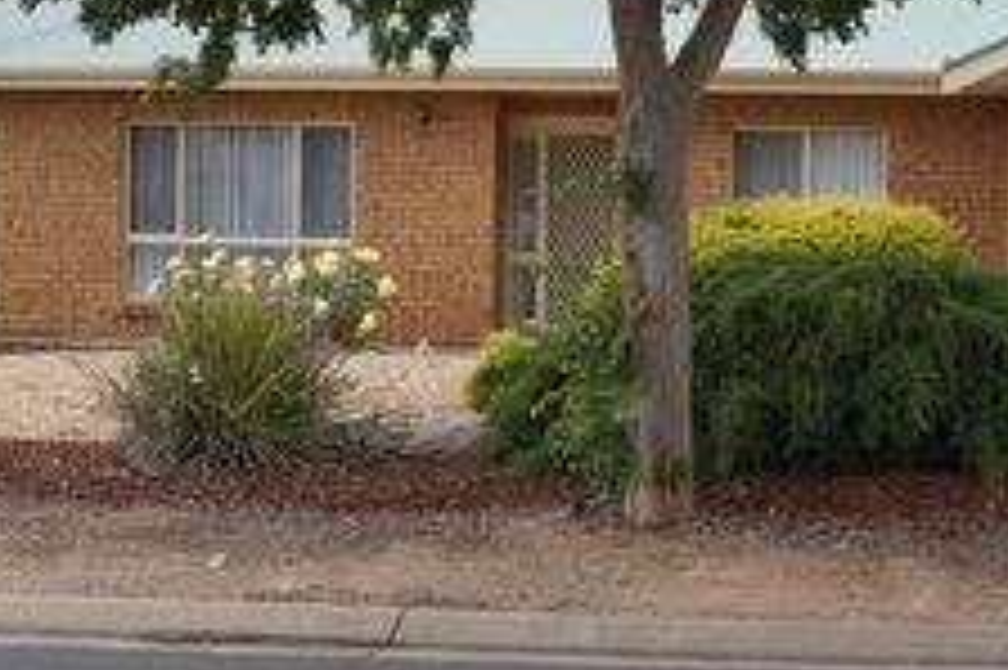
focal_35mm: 66
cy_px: 277
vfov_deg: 20.5
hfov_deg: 30.3
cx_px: 670
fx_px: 1848
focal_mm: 21
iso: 100
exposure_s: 1/320
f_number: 4.5
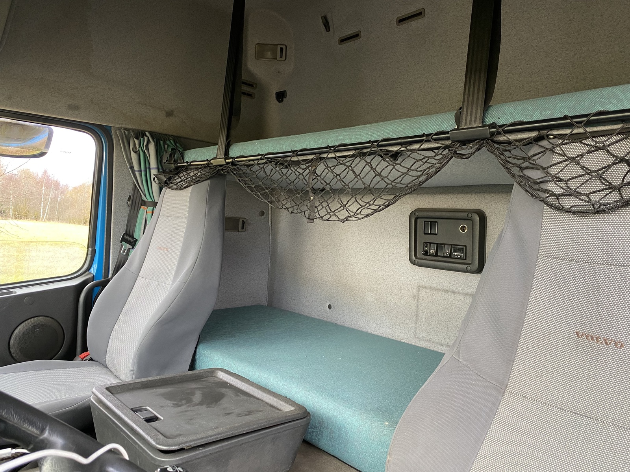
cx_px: 315
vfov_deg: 53.1
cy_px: 236
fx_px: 473
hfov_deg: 67.3
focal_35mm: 26
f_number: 1.8
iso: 200
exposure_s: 1/60
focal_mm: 4.25
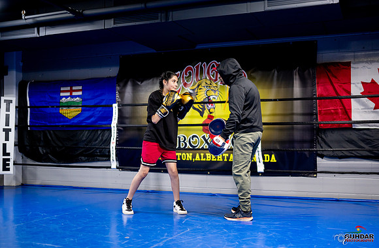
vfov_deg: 31.9
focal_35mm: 42
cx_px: 223
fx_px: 435
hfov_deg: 46.9
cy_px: 137
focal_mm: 35
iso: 1250
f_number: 1.4
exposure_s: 1/500
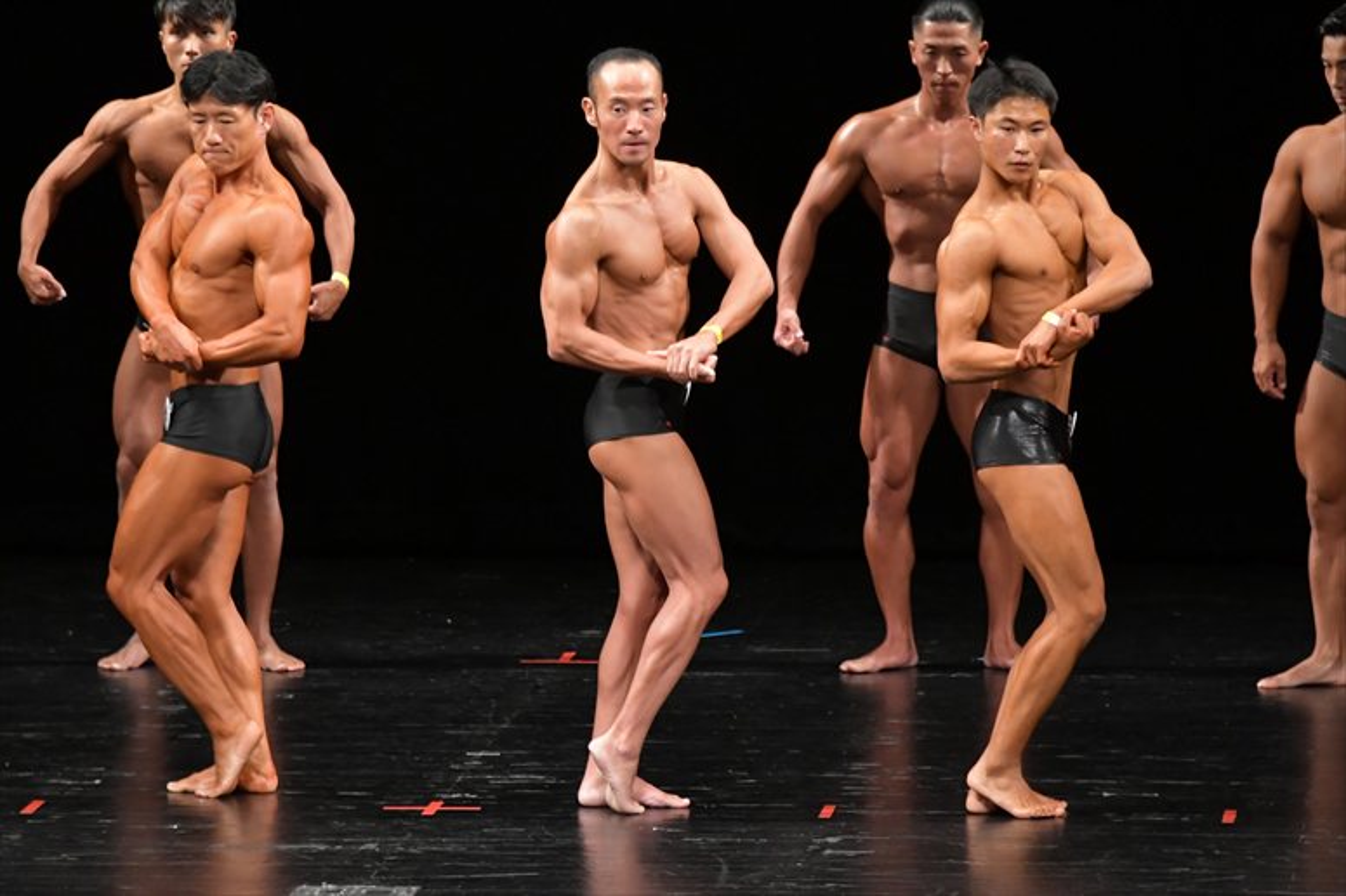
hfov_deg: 7.2
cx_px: 673
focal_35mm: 285
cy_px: 448
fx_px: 10651
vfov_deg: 4.8
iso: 3200
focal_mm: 190
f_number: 5.6
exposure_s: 1/400
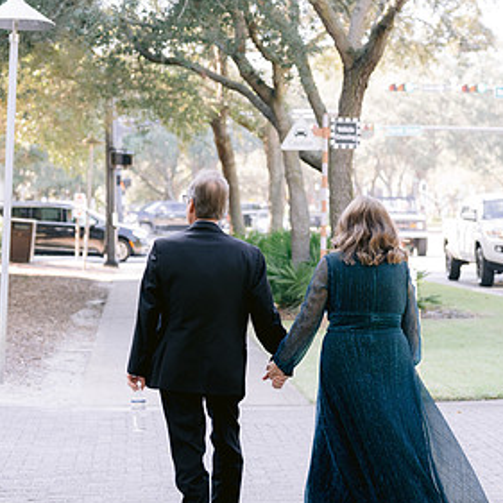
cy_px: 286
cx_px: 141
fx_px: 1677
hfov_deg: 17.0
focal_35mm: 102
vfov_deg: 17.1
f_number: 2.8
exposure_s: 1/250
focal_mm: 50
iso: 400
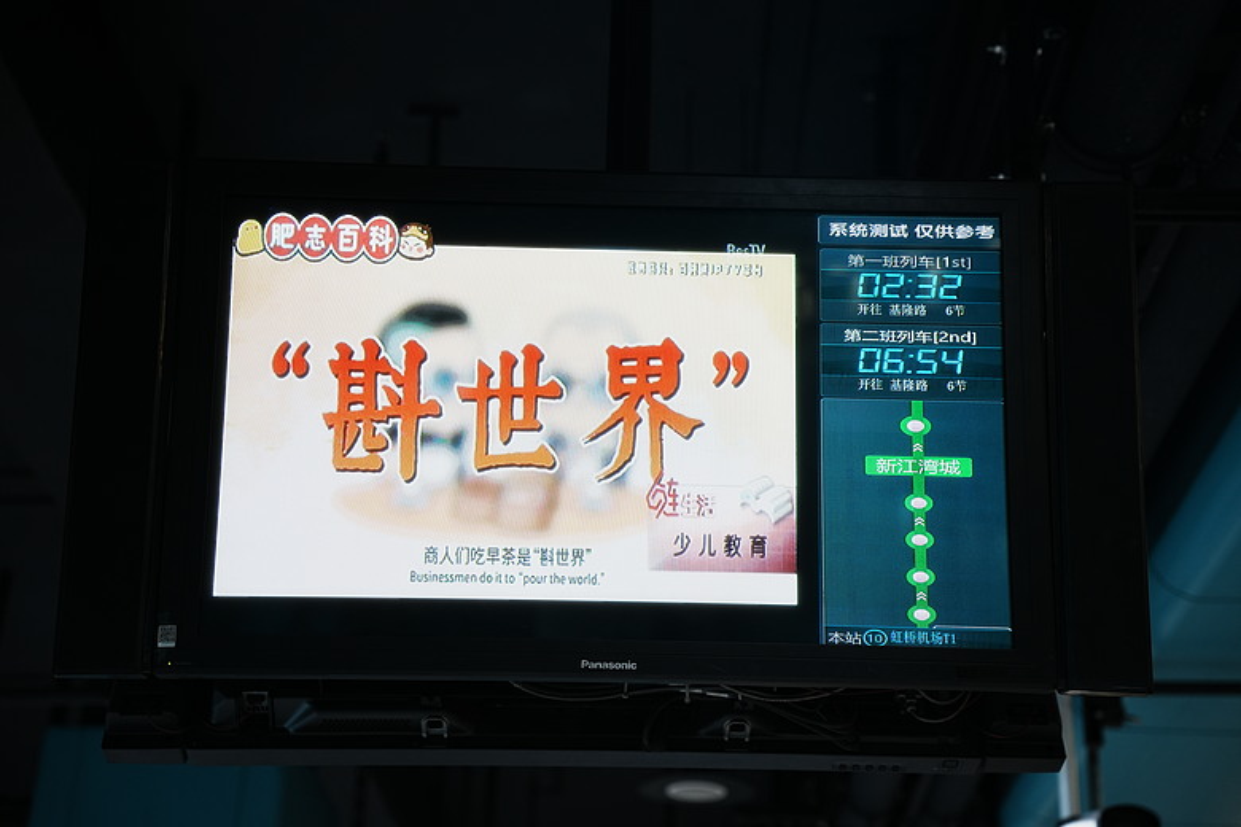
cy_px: 414
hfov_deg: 35.8
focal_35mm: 56
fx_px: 1923
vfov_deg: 24.3
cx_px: 620
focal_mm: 55.8
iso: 640
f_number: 2.8
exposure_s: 1/60
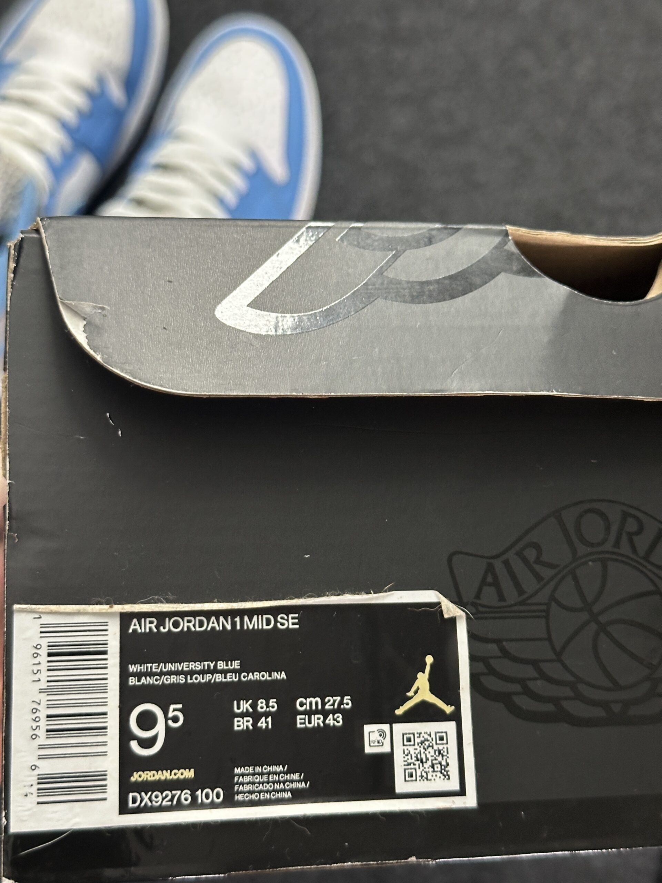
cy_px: 442
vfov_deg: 39.7
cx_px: 331
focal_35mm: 48
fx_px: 1224
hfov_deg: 30.3
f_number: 1.78
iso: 200
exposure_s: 1/33
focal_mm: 6.86
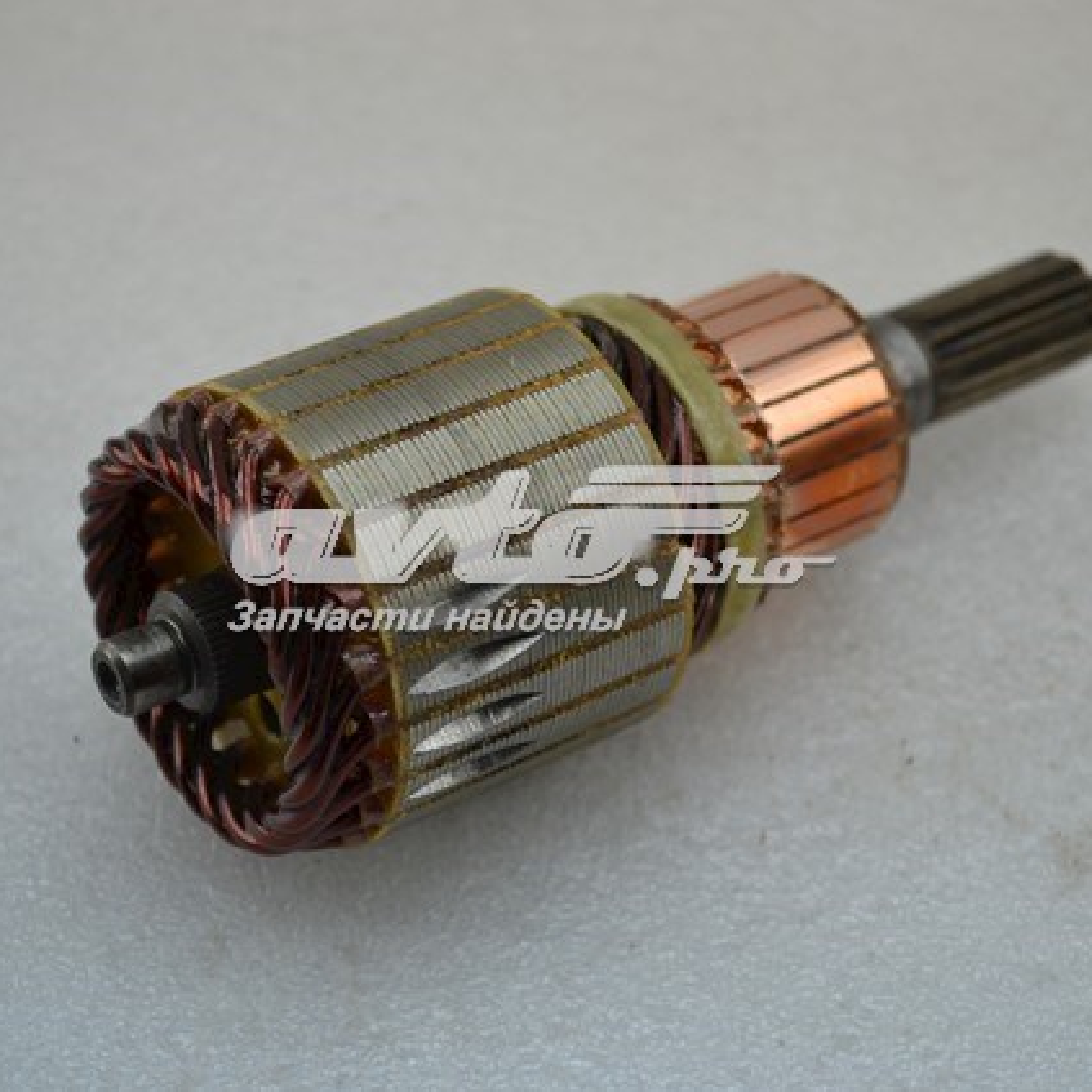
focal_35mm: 81
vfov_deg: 21.4
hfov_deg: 21.4
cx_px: 524
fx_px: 2891
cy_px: 543
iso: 220
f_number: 5.6
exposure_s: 1/125
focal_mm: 42
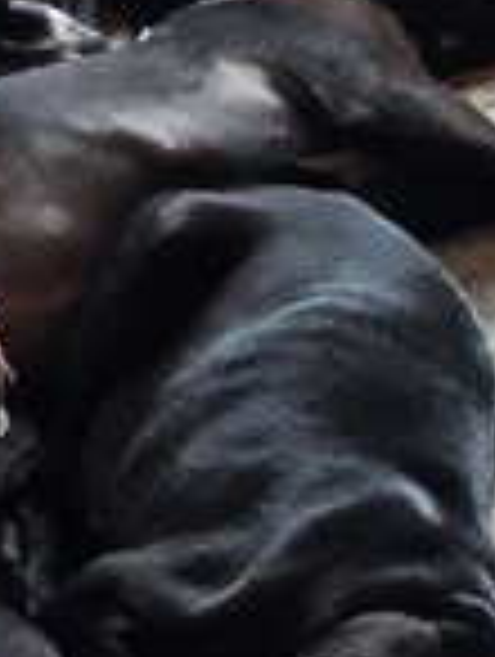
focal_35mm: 267
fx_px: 5076
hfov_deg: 5.6
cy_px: 272
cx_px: 155
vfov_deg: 7.4
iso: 205
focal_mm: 4.15
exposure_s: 1/20
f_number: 1.8
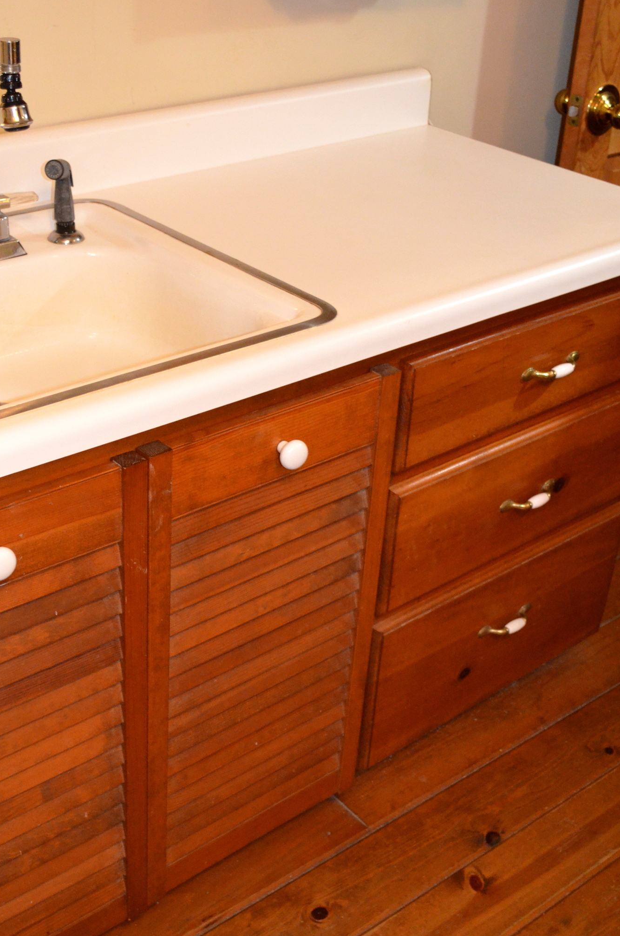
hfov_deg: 27.9
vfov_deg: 41.2
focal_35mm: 48
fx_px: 1246
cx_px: 273
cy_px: 451
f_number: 4.5
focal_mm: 28
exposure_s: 1/60
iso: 3200
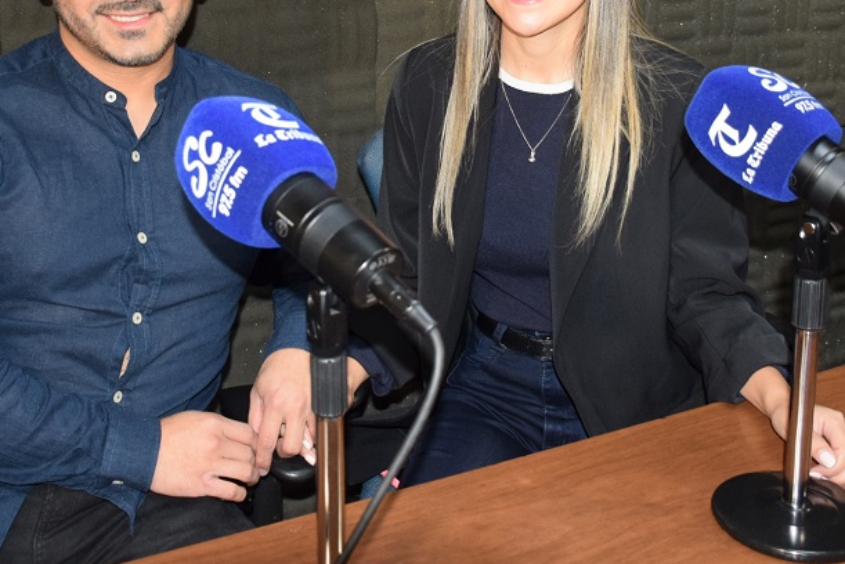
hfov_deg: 37.5
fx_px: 1245
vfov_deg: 24.7
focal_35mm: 53
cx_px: 384
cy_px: 47
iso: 1250
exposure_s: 1/60
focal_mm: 18
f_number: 3.5
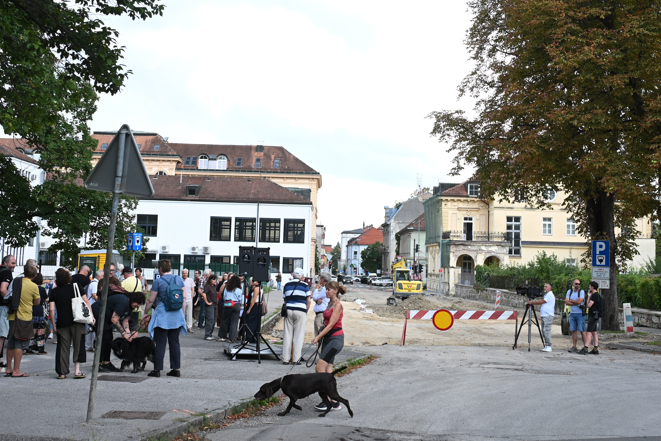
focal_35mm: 52
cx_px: 359
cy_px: 127
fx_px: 955
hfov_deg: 38.2
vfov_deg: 25.8
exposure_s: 1/500
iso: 500
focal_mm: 35
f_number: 4
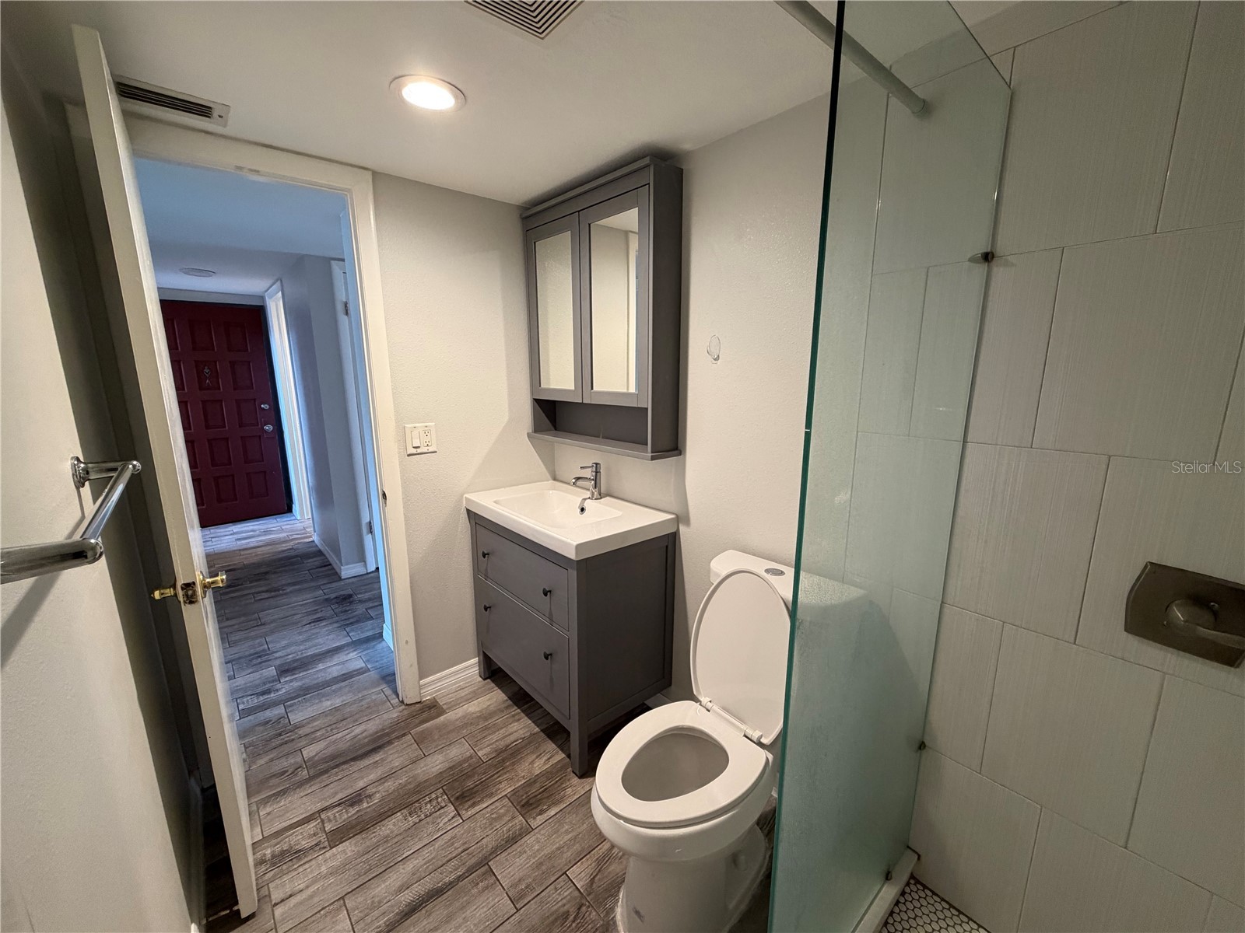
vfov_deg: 85.7
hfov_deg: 102.1
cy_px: 466
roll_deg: +0.3
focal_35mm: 14
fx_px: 504
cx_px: 622
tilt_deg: -11.3
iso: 320
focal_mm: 2.22
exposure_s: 1/60
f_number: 2.2
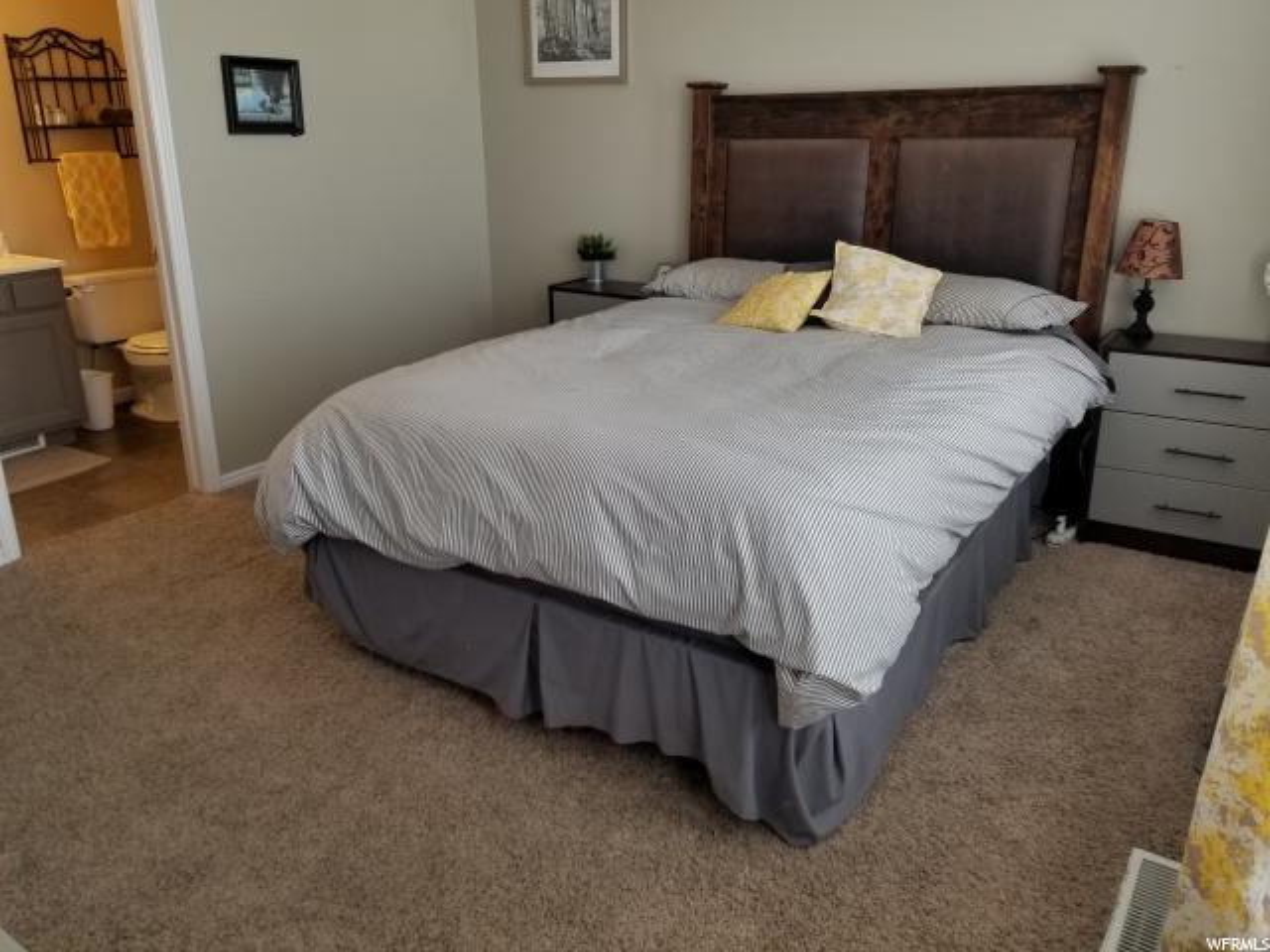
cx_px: 635
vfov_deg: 53.1
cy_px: 476
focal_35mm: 26
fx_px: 954
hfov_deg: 67.3
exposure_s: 1/50
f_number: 1.7
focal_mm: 4.25
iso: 64
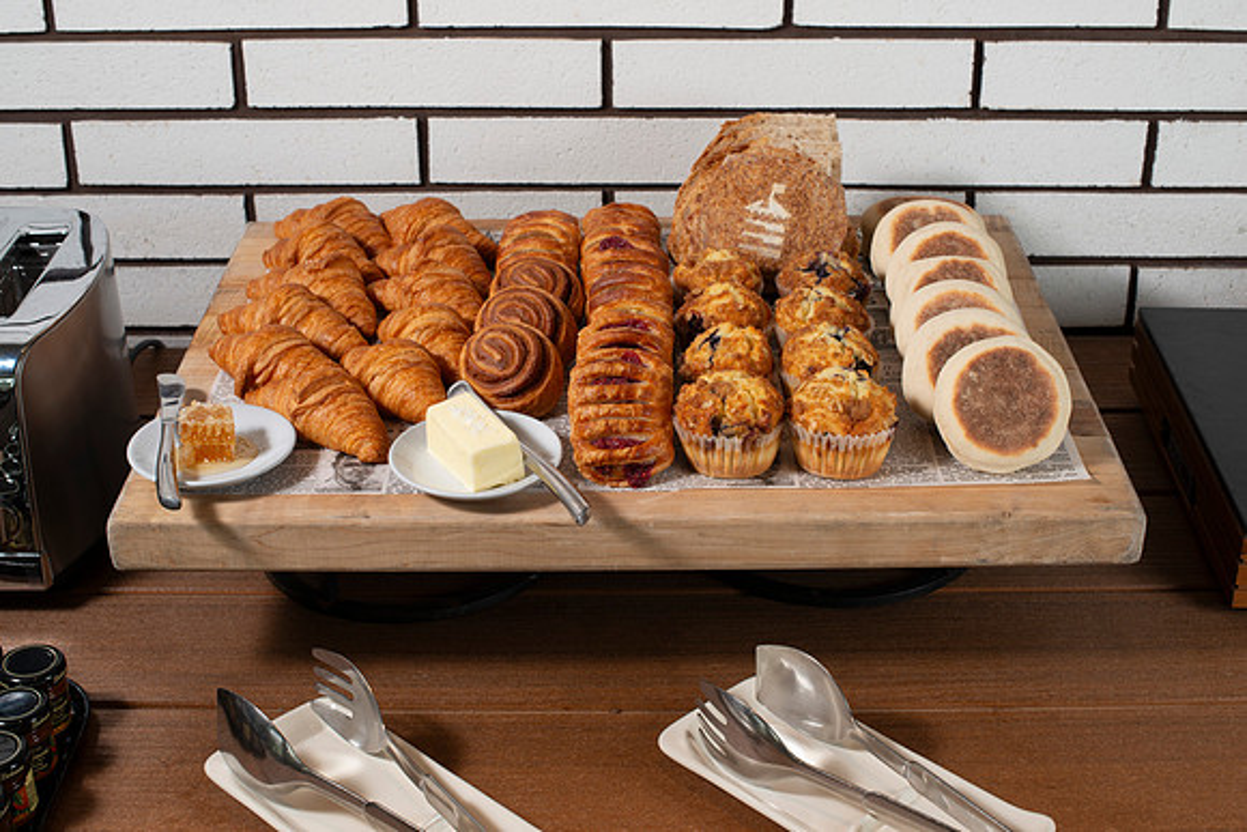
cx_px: 624
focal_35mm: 50
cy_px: 416
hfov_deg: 39.3
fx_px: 1747
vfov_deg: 26.8
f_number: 10
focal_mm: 50
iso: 250
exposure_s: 1/100
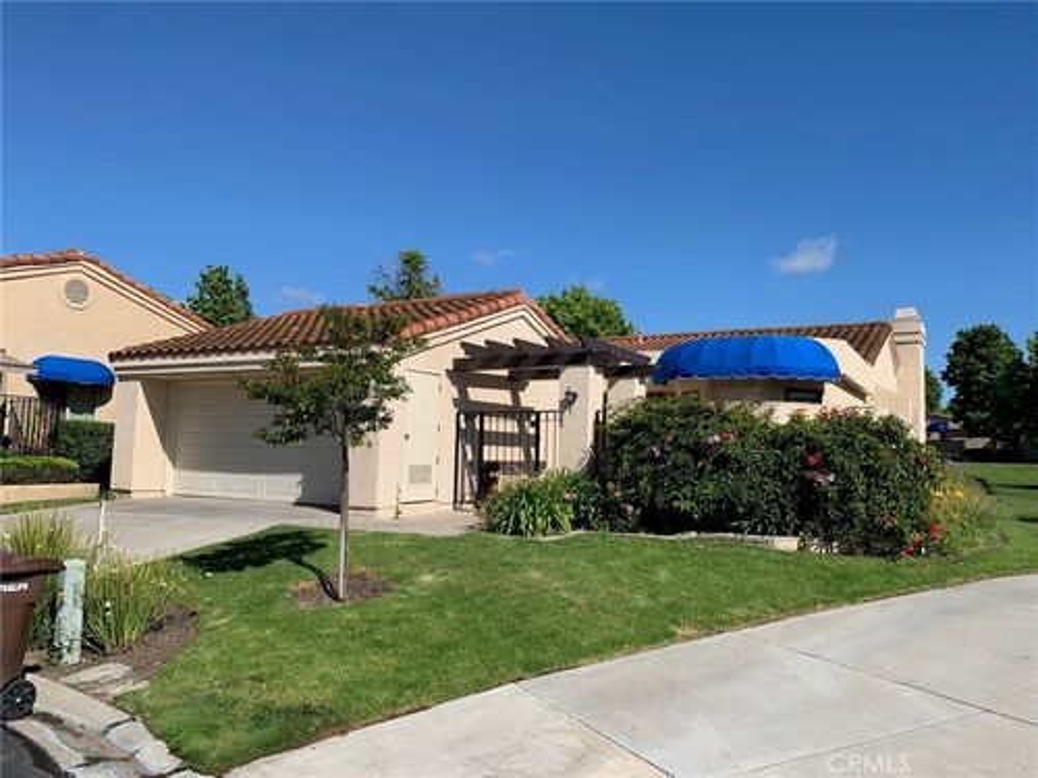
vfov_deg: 53.1
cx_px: 519
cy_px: 389
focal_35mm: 26
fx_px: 780
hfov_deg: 67.3
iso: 25
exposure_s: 1/2915
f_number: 1.8
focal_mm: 4.25
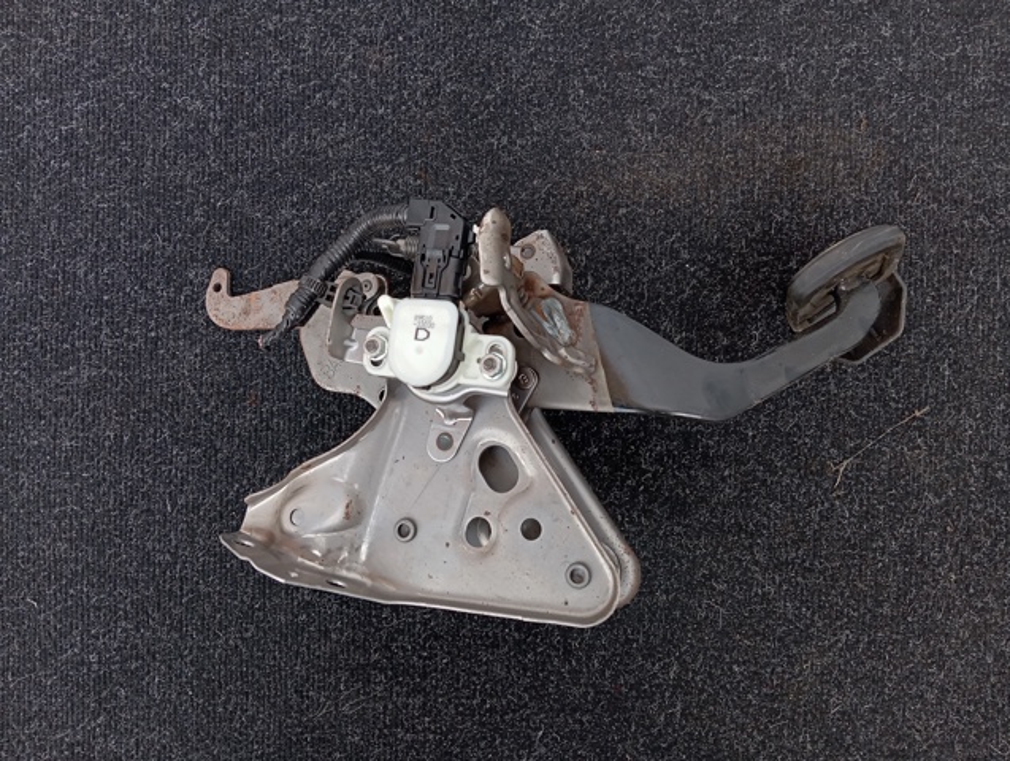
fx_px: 818
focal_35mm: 28
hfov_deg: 63.4
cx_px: 505
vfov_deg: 49.9
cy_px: 380
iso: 59
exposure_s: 1/50
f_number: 1.8
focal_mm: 4.22
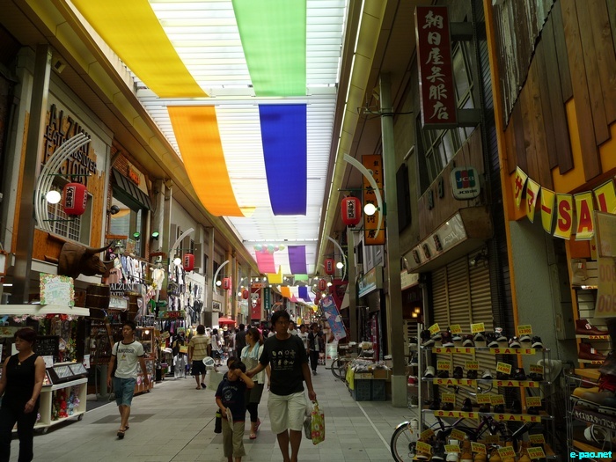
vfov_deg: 49.7
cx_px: 308
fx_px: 498
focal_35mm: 28
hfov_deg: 63.4
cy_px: 231
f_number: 3.3
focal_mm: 4.7
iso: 100
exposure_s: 1/160
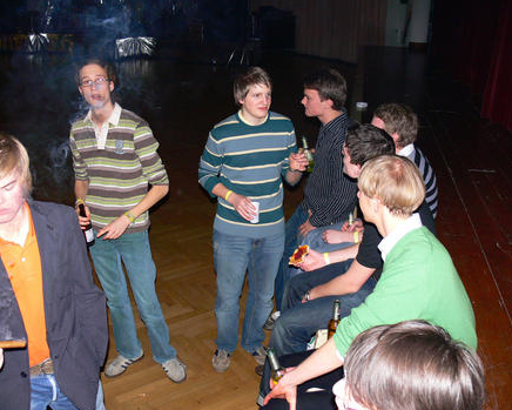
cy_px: 207
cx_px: 250
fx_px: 561
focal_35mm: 37
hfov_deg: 49.1
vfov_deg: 40.1
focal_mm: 7.4
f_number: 2.8
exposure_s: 1/30
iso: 125
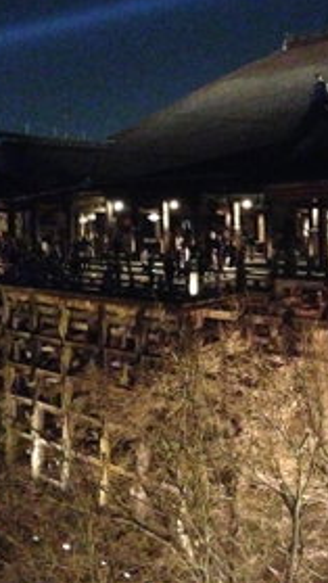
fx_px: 1592
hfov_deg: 11.7
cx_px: 290
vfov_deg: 20.7
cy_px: 276
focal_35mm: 103
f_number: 2.4
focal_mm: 4.12
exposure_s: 1/15
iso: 3200
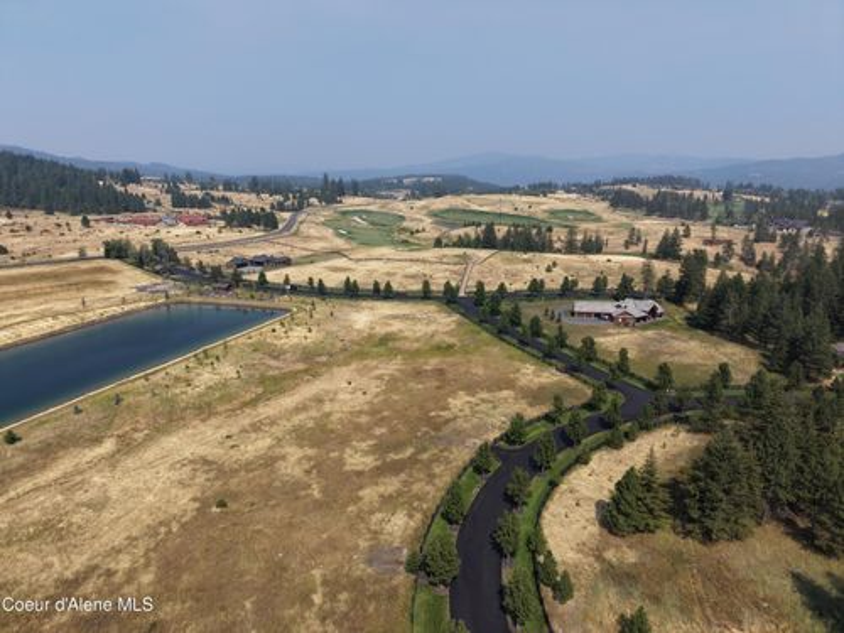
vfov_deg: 56.8
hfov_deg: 71.6
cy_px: 316
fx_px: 585
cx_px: 422
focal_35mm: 24
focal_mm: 8.67
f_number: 1.8
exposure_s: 1/4000
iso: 100
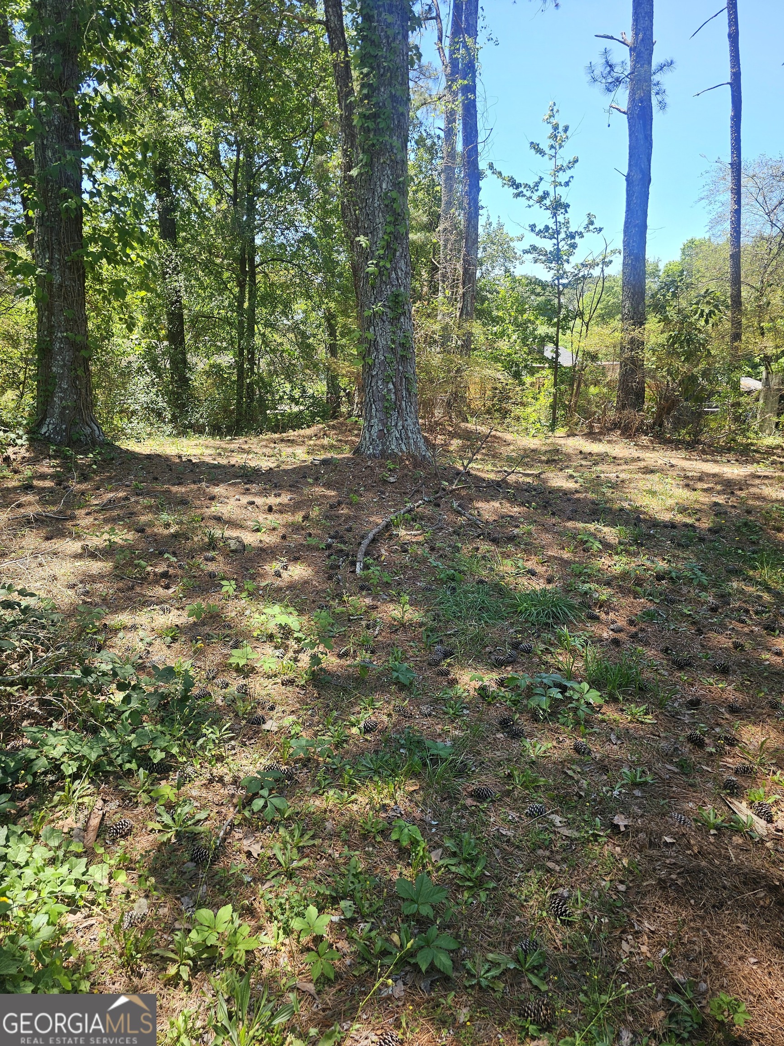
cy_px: 523
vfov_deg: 73.9
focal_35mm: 23
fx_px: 695
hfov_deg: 58.9
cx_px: 392
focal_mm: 6.3
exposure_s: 1/127
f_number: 1.7
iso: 10
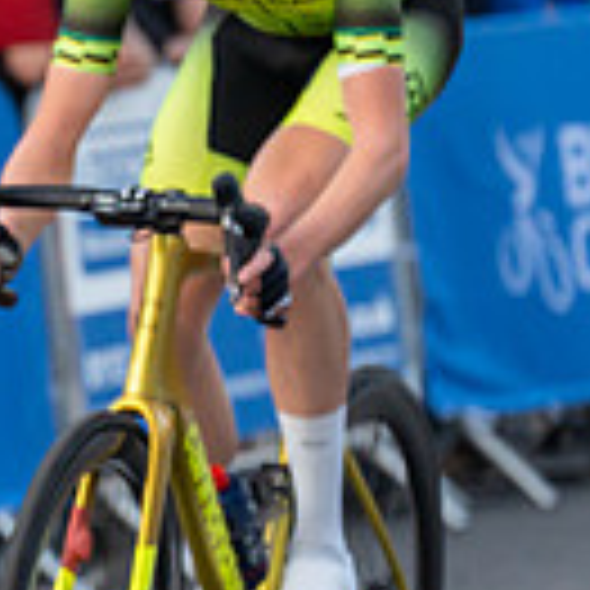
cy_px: 268
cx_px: -698
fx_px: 10799
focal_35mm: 560
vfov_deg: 3.1
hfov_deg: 3.1
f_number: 3.5
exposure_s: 1/800
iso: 1000
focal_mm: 149
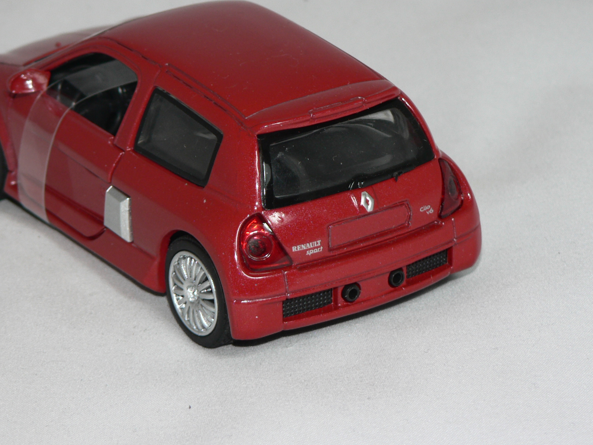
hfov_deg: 13.5
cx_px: 254
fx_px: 2501
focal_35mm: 146
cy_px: 167
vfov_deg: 10.2
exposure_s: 1/60
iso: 80
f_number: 3.2
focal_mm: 16.5
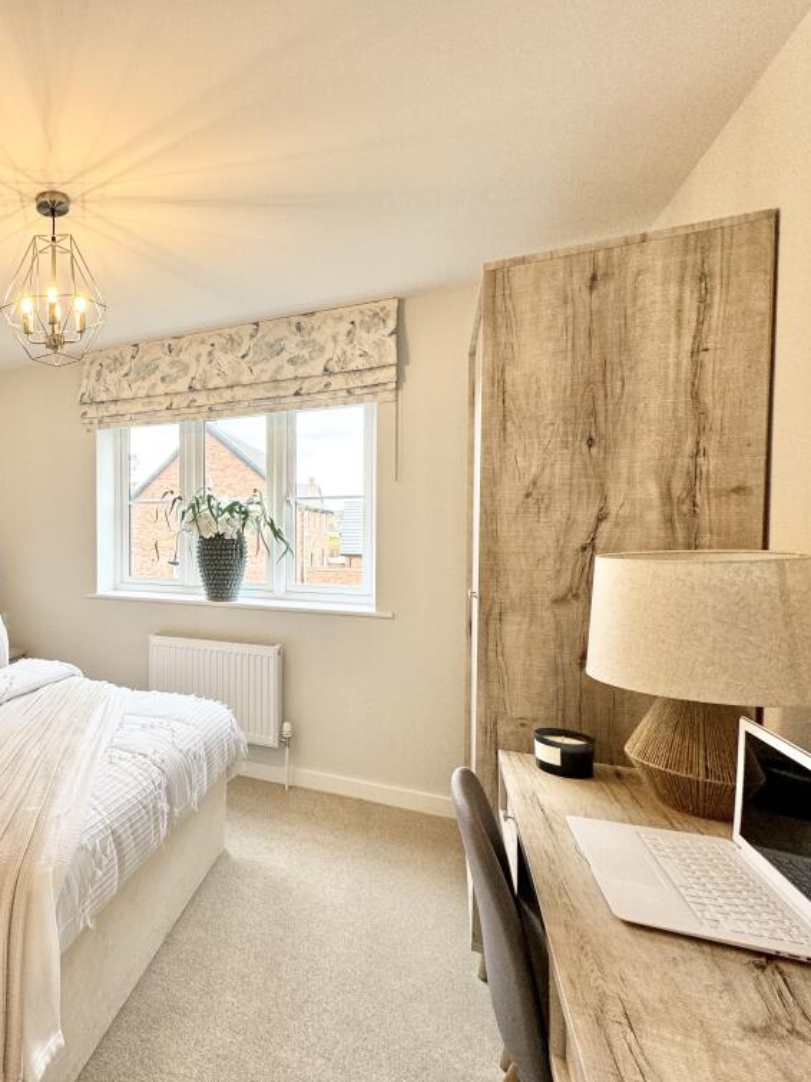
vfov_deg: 84.7
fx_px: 594
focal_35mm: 19
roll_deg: +0.8
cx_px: 103
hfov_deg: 59.9
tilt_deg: -1.3
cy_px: 543
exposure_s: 1/100
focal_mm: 2.22
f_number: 2.2
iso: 80
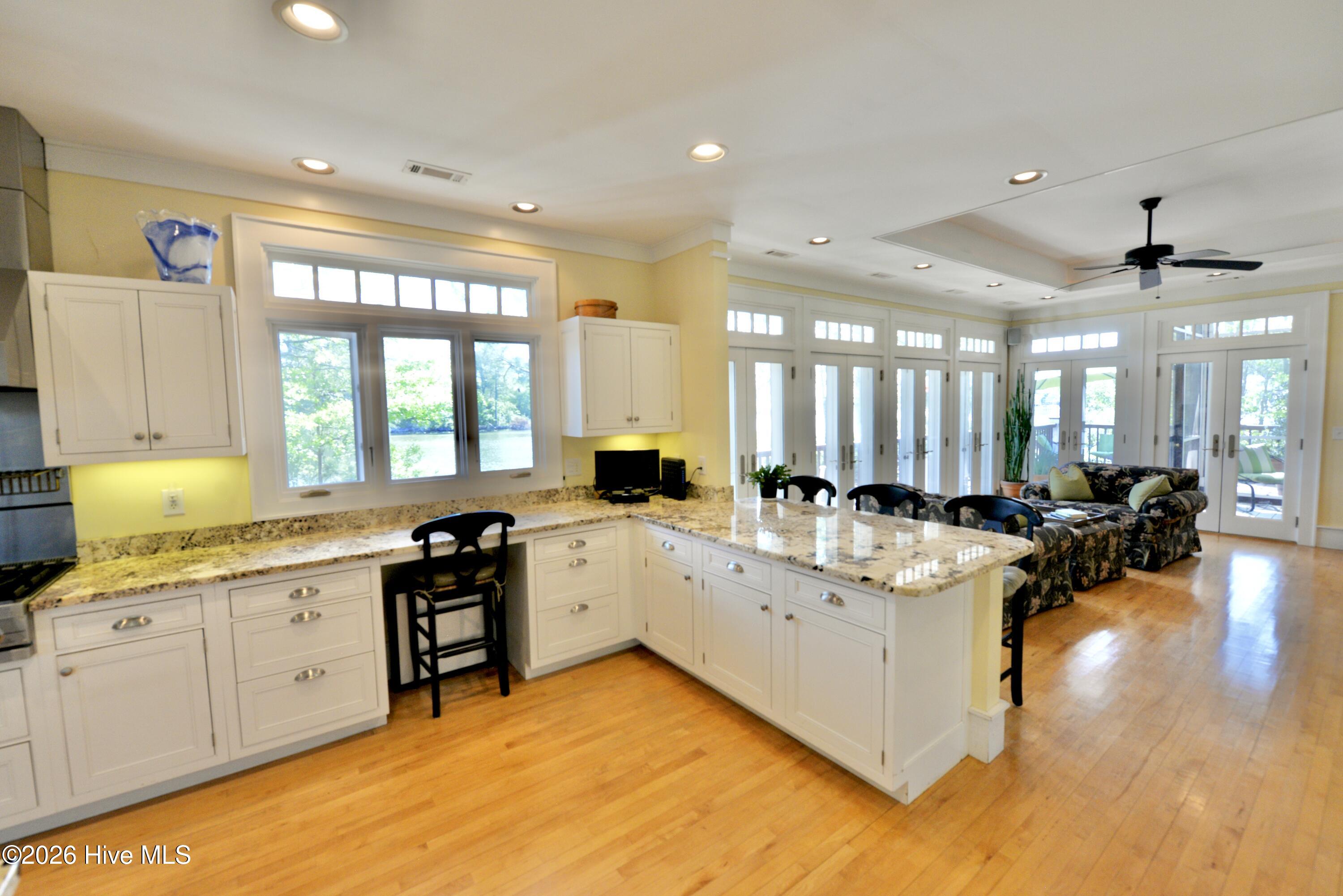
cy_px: 448
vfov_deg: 81.2
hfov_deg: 104.2
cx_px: 672
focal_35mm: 14
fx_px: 522
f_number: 5.6
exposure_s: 1/125
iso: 800
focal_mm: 14
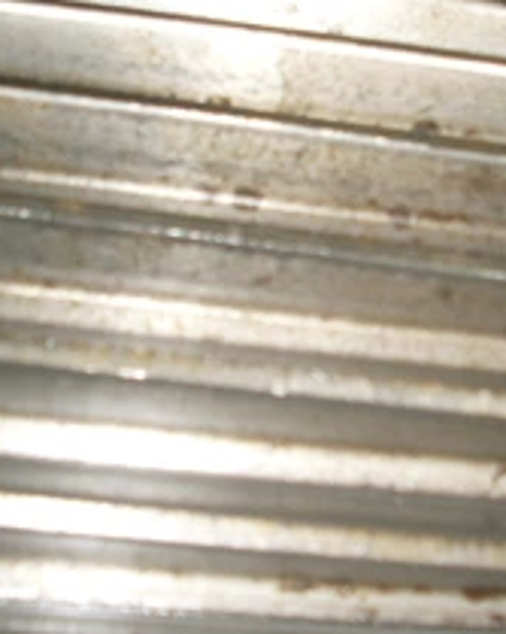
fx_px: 1330
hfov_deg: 20.8
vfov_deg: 26.8
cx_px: 515
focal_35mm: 71
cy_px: 309
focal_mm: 6.3
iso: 100
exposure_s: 1/45
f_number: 3
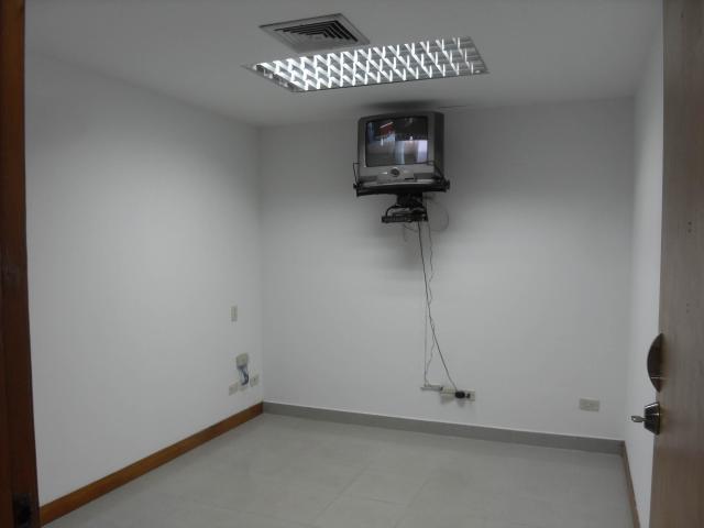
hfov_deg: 63.4
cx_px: 352
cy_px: 264
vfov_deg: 49.7
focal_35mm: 28
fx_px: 569
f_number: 2.8
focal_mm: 6
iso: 120
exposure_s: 1/45
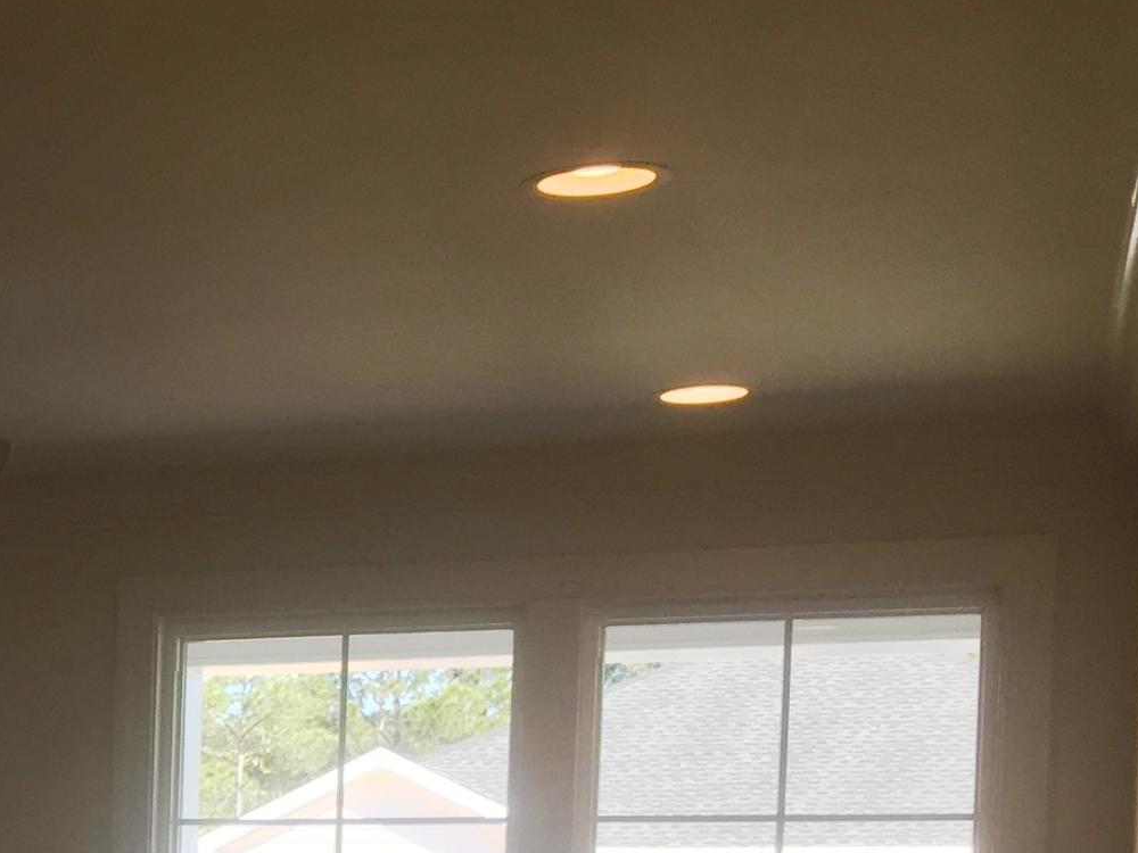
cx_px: -517
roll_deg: -0.9
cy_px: 1104
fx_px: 2860
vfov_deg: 16.1
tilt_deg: -4.0
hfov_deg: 19.8
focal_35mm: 87
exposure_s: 1/173
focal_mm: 4.15
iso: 32
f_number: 2.2
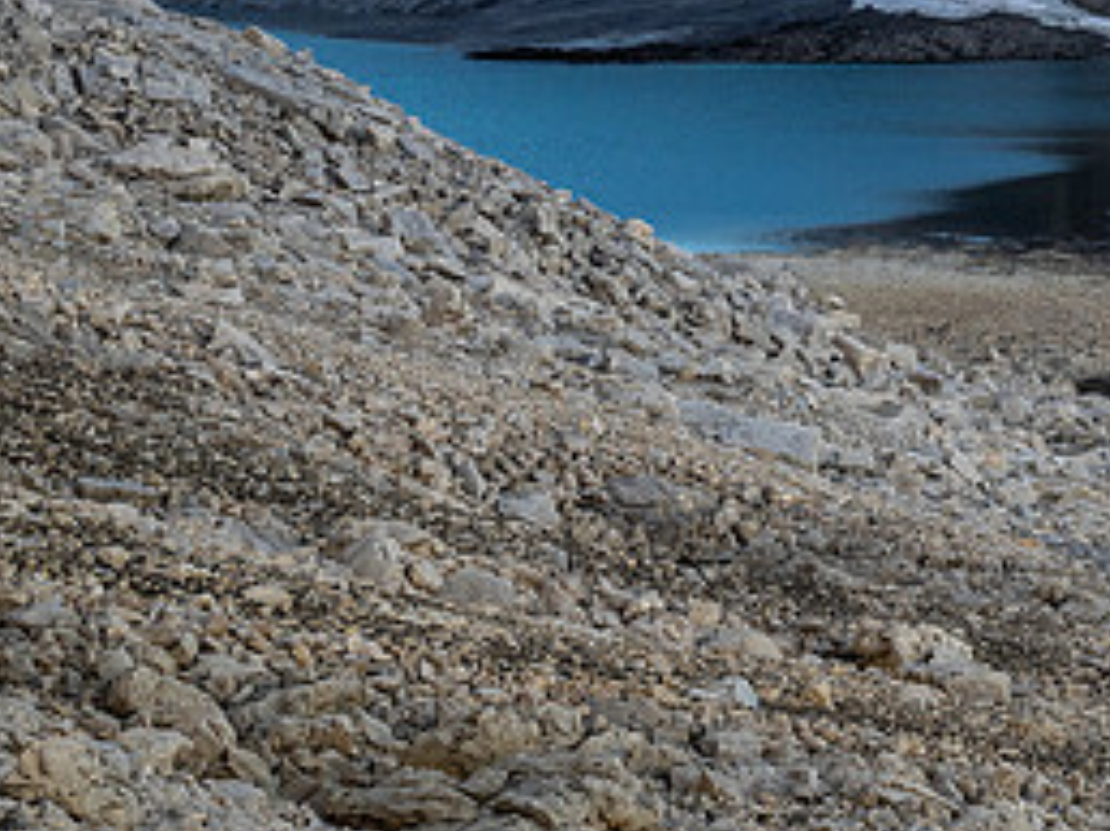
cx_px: 1097
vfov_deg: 10.2
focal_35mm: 144
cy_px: -28
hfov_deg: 13.5
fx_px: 4613
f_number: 8
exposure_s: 1/125
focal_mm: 32
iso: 200
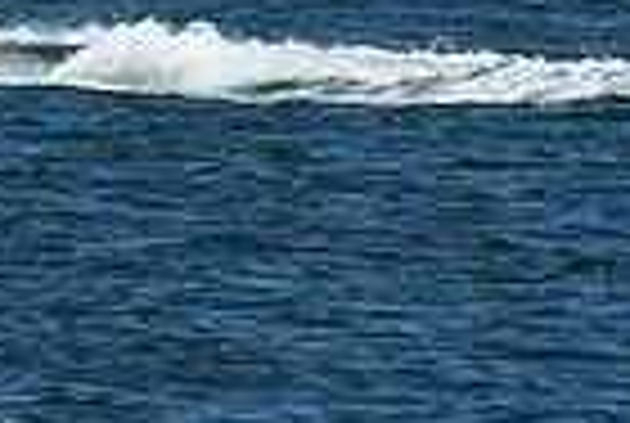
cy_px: -52
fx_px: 13574
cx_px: -598
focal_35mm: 774
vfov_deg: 1.8
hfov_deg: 2.6
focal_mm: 125
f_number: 9
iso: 100
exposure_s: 1/640
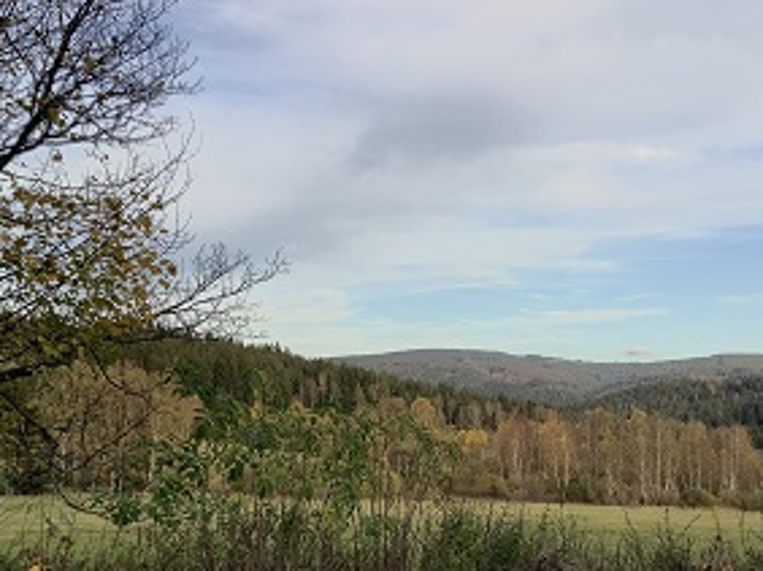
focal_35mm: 44
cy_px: 395
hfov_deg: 42.9
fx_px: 969
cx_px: 411
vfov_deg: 32.5
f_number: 2.4
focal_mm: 3.3
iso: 25
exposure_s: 1/382
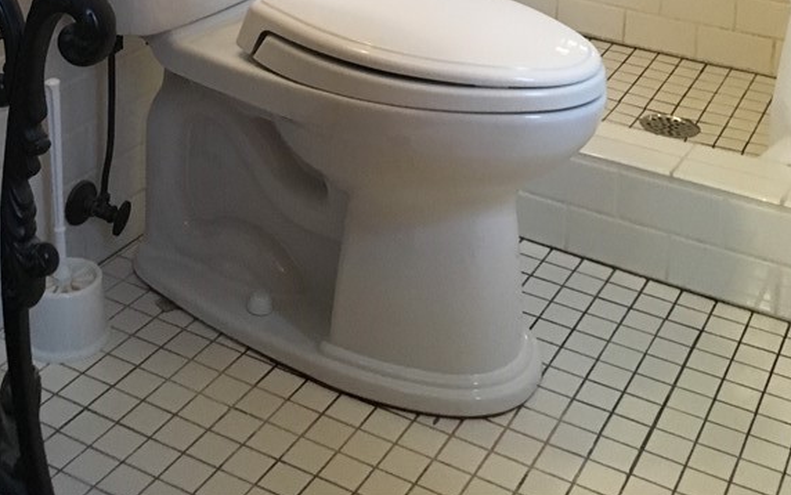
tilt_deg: -8.6
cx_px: 293
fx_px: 1186
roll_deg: -2.0
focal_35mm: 55
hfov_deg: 36.7
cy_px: -209
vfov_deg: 20.7
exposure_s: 1/30
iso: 200
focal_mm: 4.15
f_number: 2.2
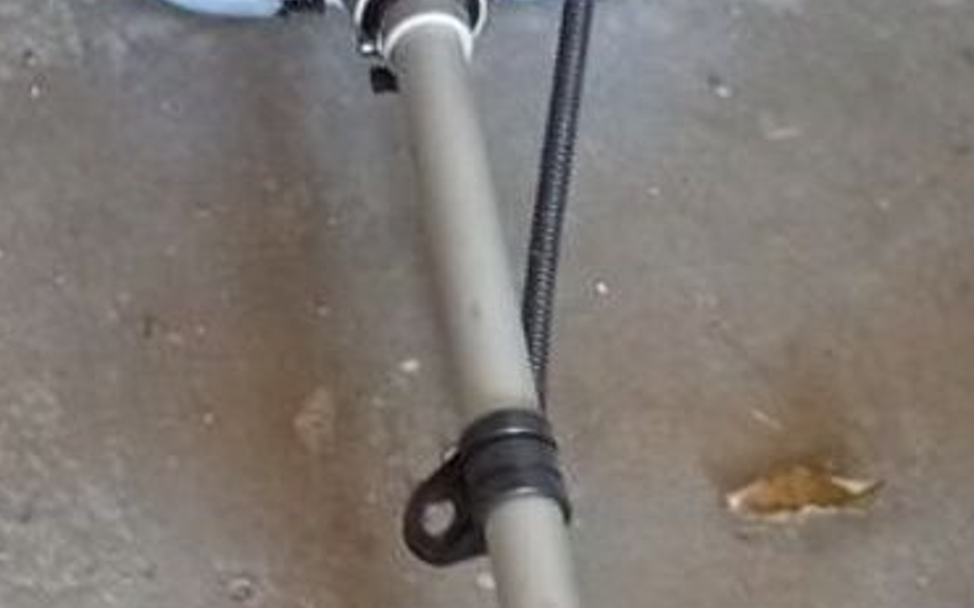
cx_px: 442
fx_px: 2733
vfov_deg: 12.4
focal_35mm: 103
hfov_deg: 20.2
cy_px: 750
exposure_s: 1/33.3
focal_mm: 3.84
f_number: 1.8
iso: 727
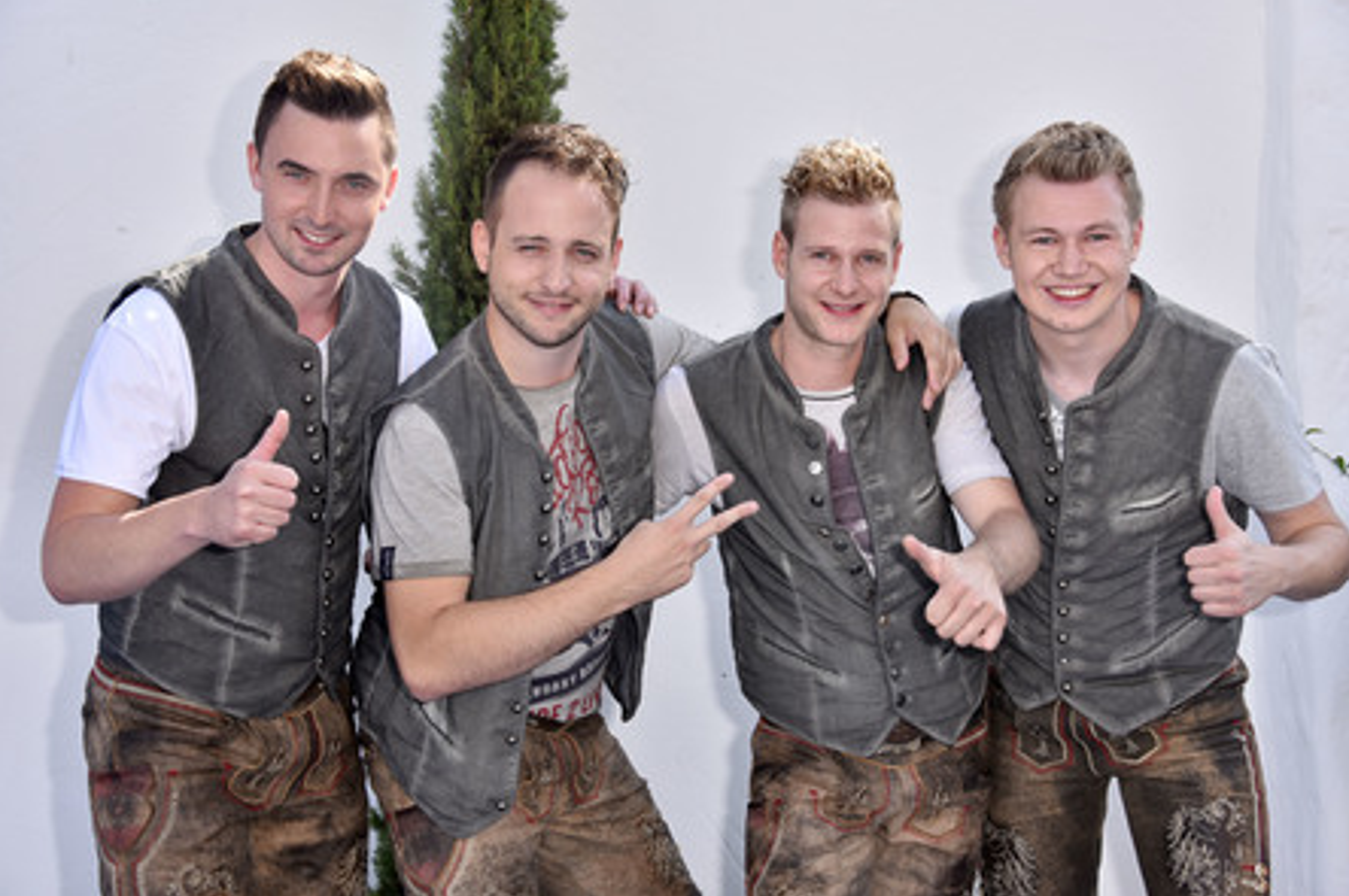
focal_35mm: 63
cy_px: 443
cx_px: 676
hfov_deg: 31.9
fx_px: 2358
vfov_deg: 21.5
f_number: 5.6
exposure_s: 1/200
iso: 125
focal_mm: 62
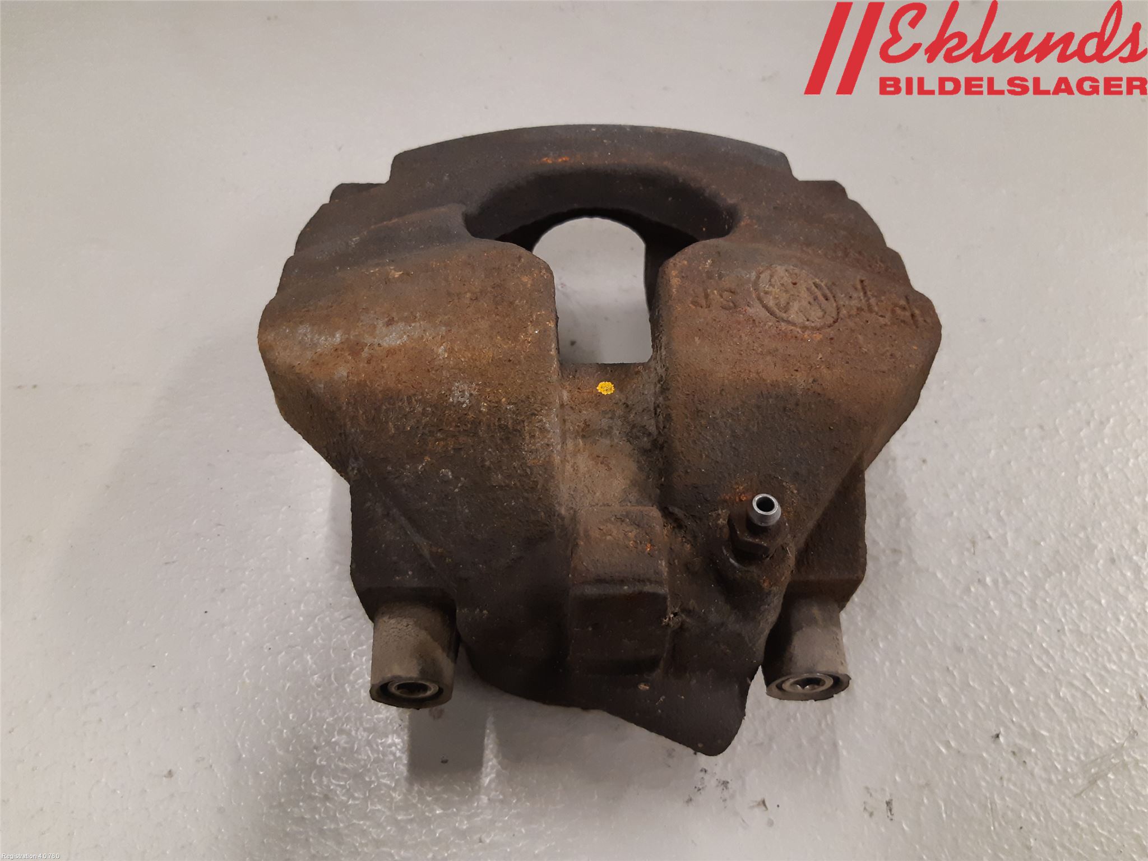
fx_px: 862
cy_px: 430
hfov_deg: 67.3
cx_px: 574
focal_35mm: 26
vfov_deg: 53.1
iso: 200
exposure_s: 1/50
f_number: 1.7
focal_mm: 3.93
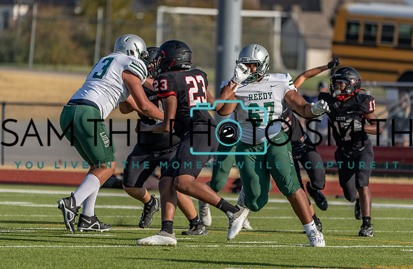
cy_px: 131
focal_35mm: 478
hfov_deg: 4.3
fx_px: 5450
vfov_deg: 2.8
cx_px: 233
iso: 160
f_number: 5.6
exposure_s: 1/1250
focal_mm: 400
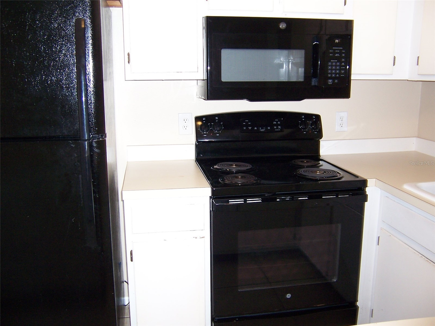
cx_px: 218
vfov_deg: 42.9
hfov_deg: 55.4
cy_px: 163
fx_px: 415
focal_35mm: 33
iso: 140
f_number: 2.8
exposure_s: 1/60
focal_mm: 5.5
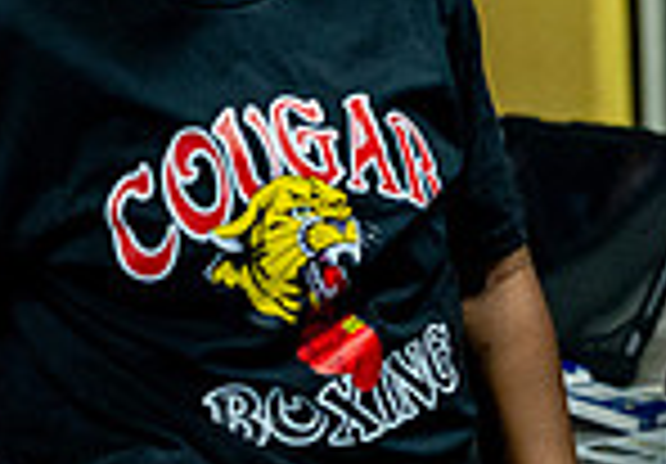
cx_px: 1222
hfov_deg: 5.8
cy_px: -337
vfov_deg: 4.1
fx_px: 6451
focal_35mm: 344
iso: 4000
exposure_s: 1/500
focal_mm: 77
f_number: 2
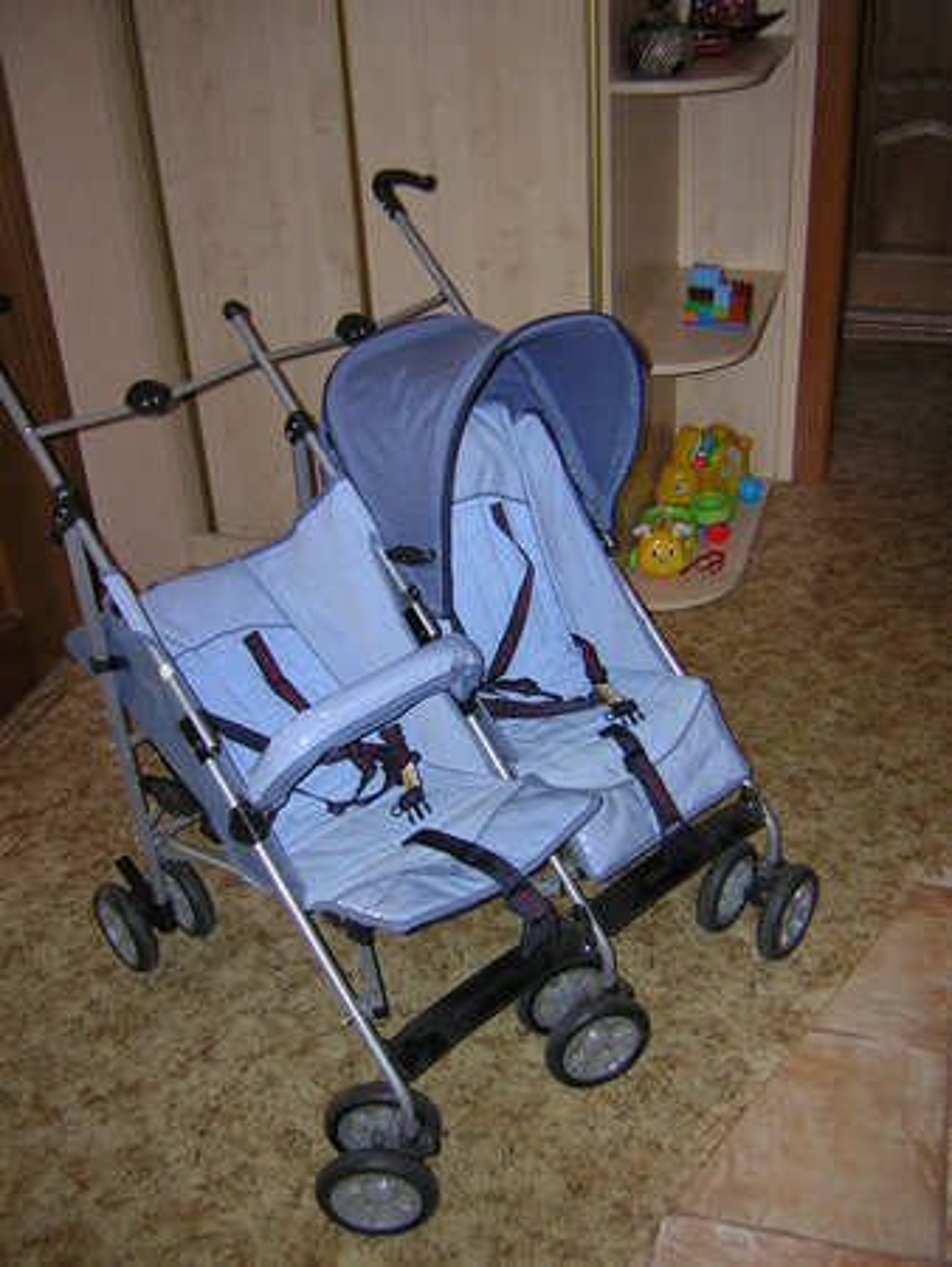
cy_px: 634
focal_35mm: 36
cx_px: 476
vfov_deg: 51.3
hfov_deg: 39.7
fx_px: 1319
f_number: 2.6
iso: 50
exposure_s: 1/60.1
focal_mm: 4.7
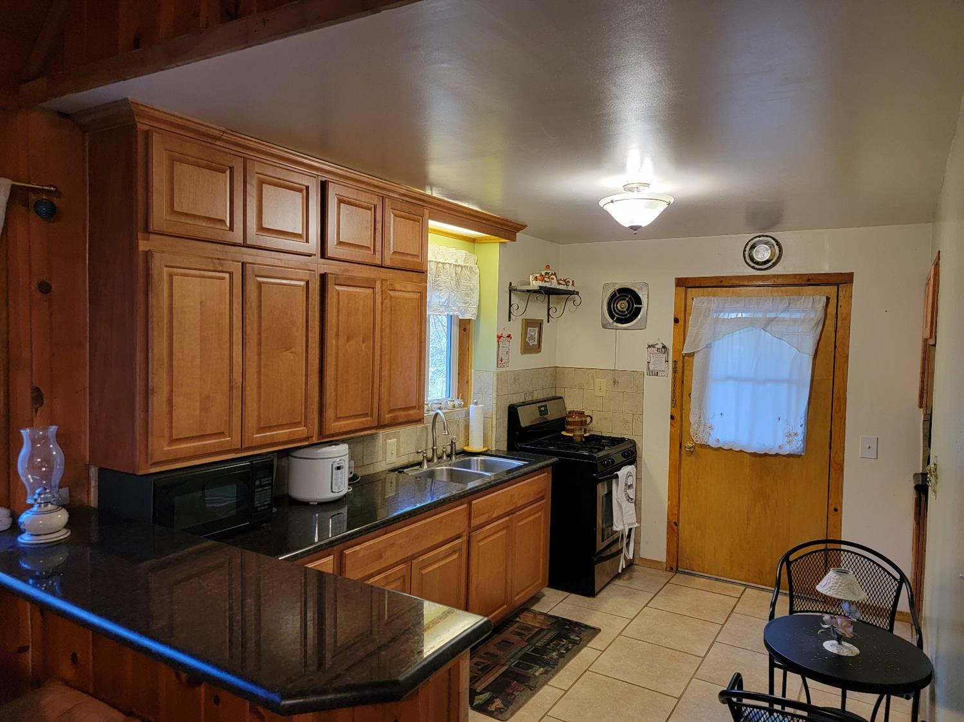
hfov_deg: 71.6
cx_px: 482
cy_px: 361
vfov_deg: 56.8
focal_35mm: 24
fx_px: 668
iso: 250
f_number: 1.8
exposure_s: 1/40
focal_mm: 6.7
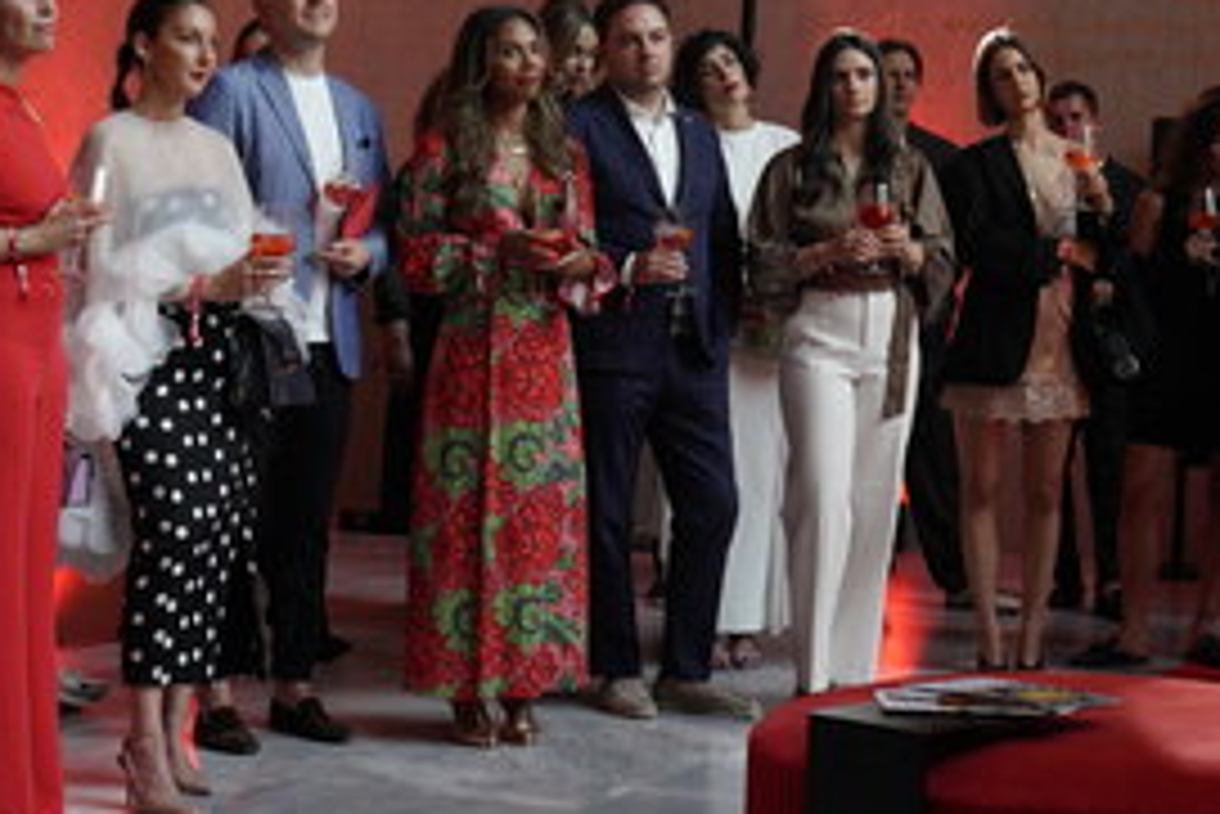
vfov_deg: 14.9
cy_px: 506
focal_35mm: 92
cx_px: 801
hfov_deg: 22.1
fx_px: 3119
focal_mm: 39
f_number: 4
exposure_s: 1/200
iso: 5000
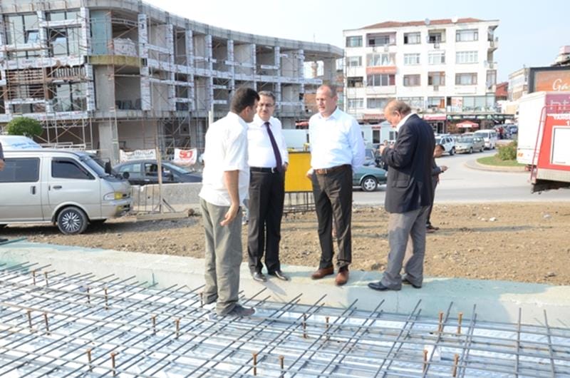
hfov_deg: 67.5
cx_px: 285
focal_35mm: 27
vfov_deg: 47.7
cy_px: 189
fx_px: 427
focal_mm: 18
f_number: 9
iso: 500
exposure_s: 1/250
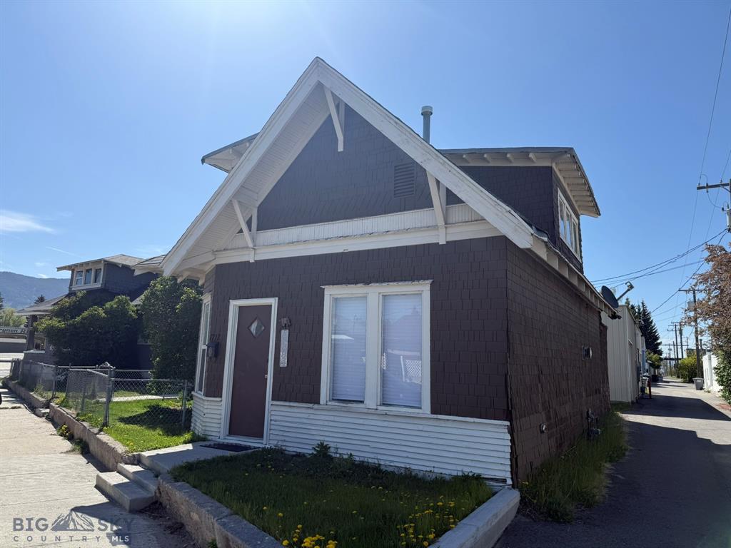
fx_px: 507
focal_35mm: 24
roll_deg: -1.7
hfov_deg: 71.6
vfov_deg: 56.8
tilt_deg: +9.8
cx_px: 366
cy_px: 274
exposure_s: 1/5319
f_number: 1.78
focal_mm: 6.76
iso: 80
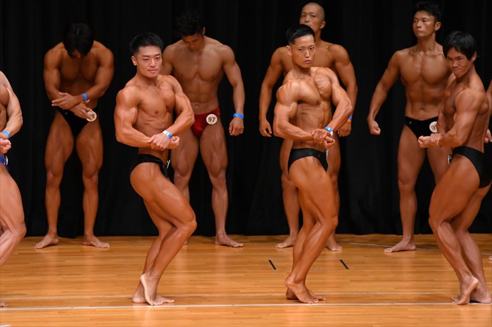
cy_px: 164
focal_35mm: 285
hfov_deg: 7.2
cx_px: 246
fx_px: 3893
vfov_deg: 4.8
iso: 3200
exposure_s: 1/400
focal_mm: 190
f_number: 5.6
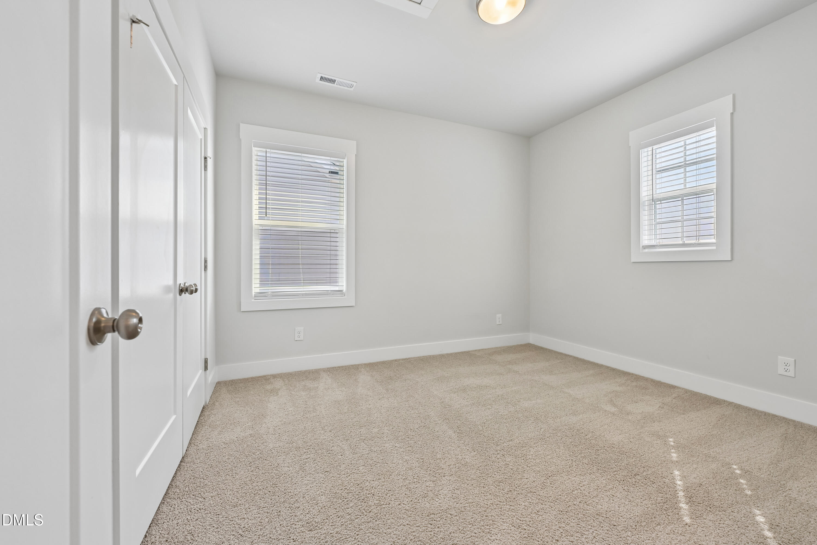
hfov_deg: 104.3
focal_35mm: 14
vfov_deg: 81.2
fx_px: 318
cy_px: 272
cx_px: 408
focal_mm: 14
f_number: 8
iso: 125
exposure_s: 1/40
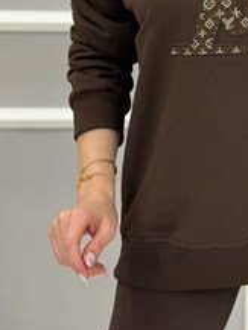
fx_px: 1097
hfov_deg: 12.7
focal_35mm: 115
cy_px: -21
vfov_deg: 16.6
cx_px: 246
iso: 200
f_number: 1.78
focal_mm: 6.76
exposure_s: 1/100
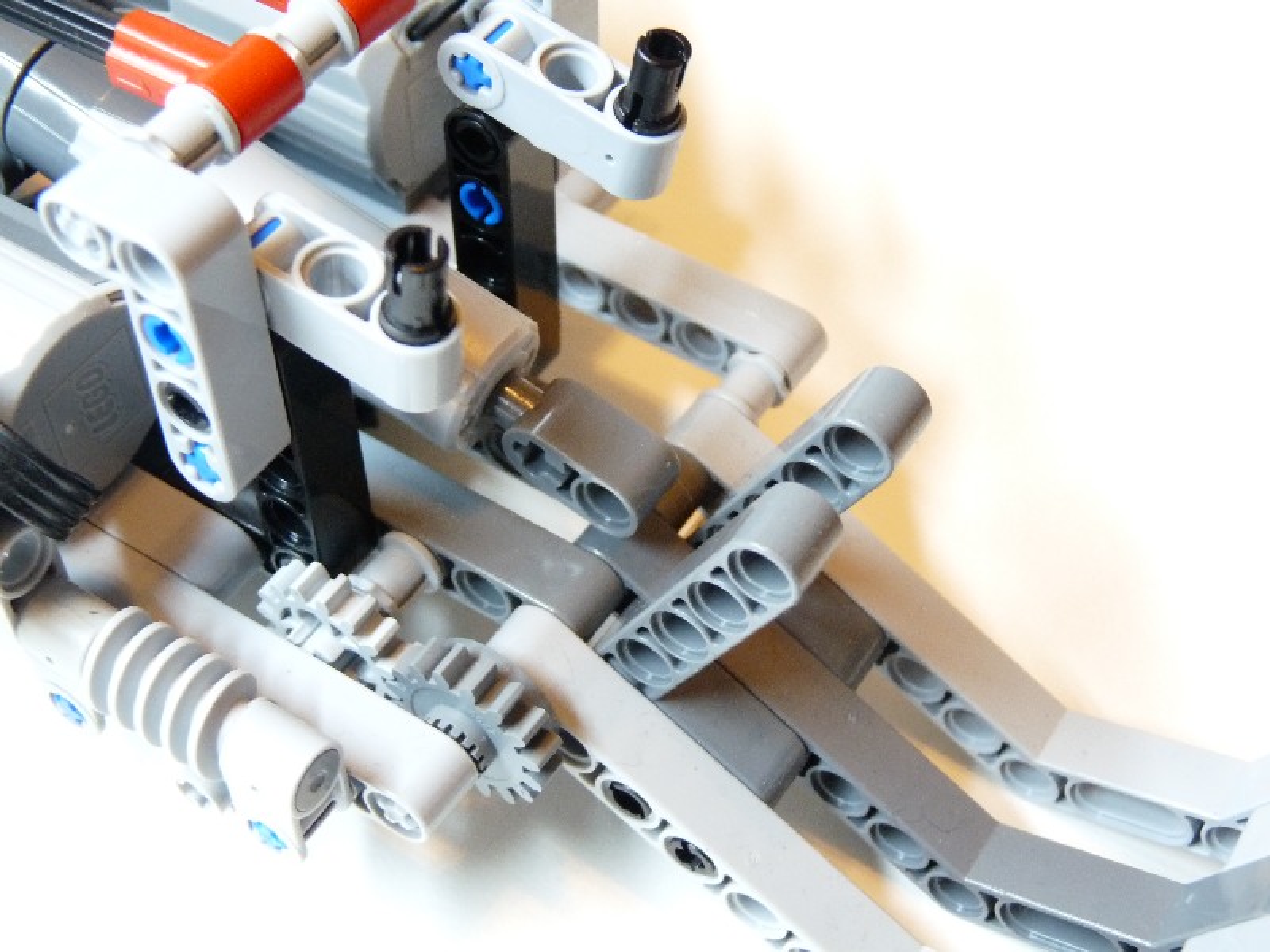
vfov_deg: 28.0
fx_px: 1908
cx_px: 635
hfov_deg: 36.8
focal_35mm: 52
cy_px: 476
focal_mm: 9.2
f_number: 3.2
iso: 400
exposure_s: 1/15
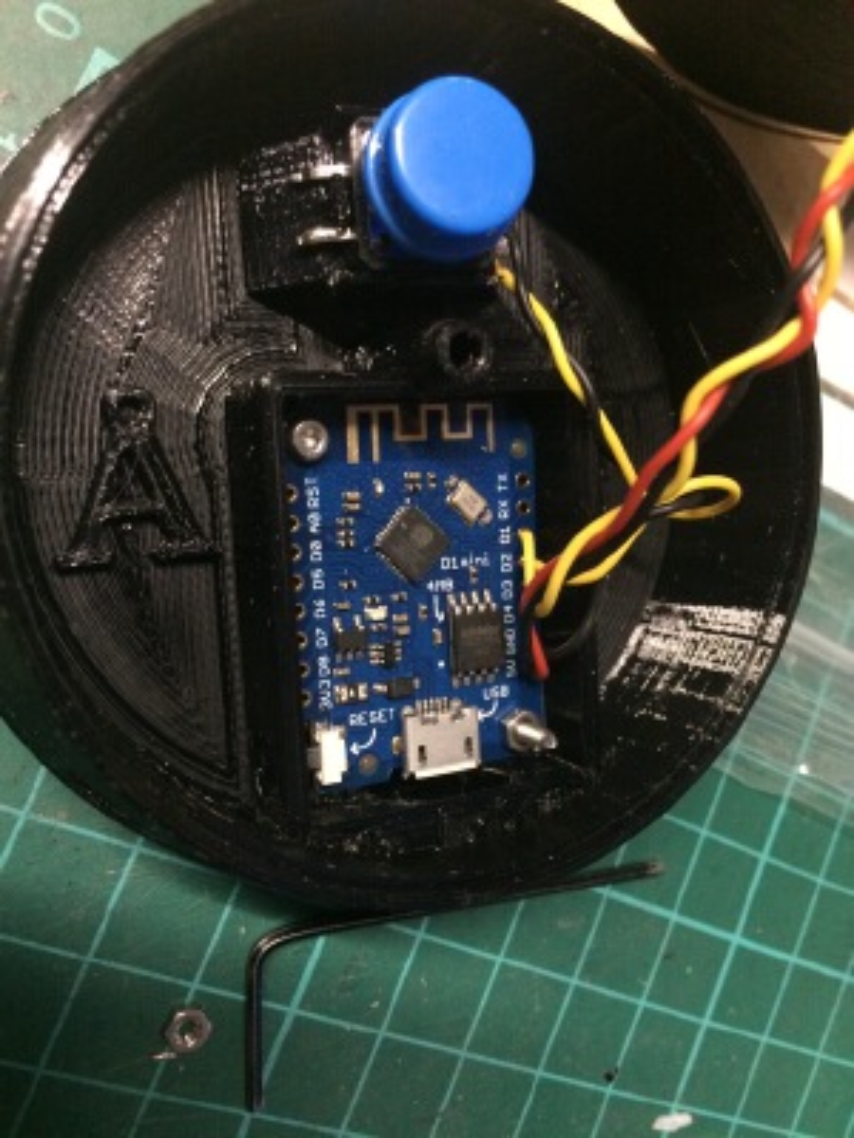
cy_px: 569
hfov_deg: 48.2
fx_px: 954
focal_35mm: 29
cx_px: 427
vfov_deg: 61.7
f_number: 2.2
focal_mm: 4.15
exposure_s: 1/17
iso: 400
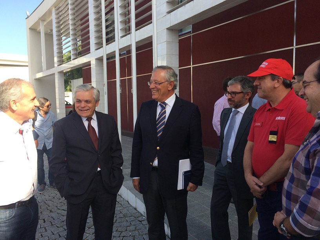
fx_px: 268
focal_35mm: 29
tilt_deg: -6.7
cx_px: 160
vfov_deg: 48.2
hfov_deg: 61.7
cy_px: 120
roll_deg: -1.0
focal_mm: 4.15
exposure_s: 1/707
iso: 32
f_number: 2.2
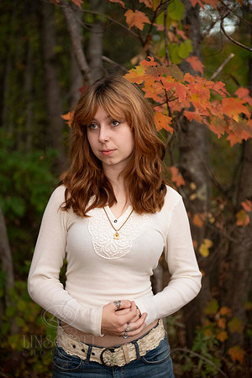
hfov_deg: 22.6
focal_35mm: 60
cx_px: 126
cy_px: 189
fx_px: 630
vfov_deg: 33.4
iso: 2000
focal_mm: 60
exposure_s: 1/1600
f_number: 2.8
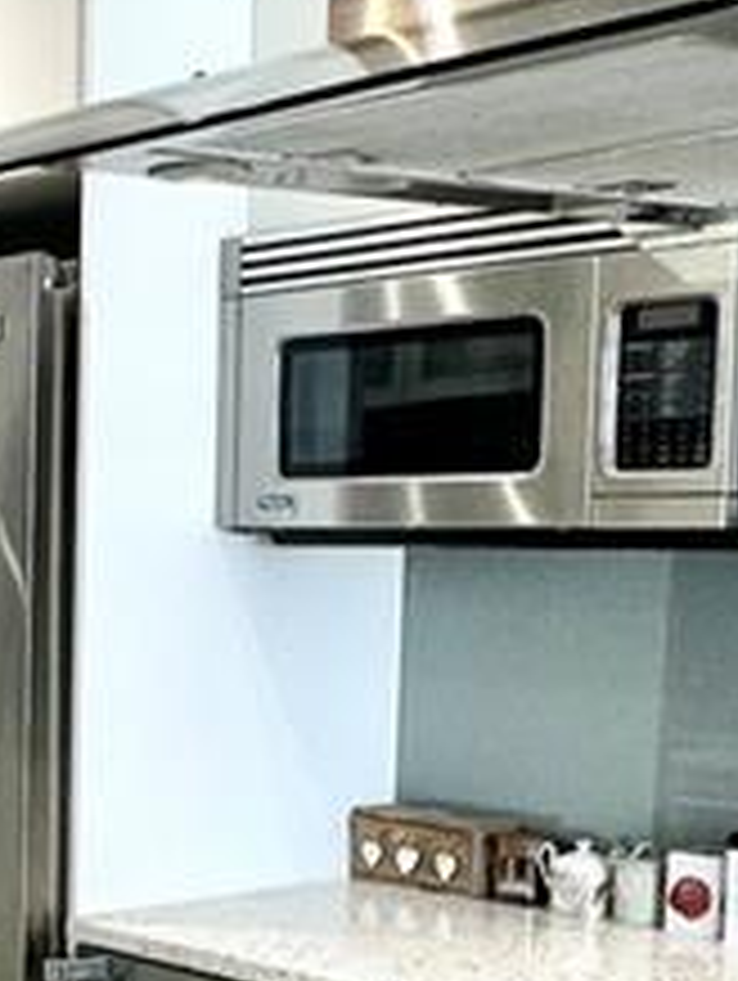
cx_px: -310
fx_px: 2185
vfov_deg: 24.7
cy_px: 832
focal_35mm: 77
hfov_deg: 17.5
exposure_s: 1/120
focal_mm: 2.22
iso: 100
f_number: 2.2
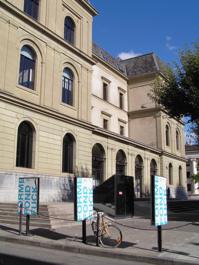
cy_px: 132
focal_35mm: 38
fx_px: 291
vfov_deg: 49.0
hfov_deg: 37.7
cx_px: 100
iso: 50
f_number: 8
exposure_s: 1/200
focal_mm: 6.3
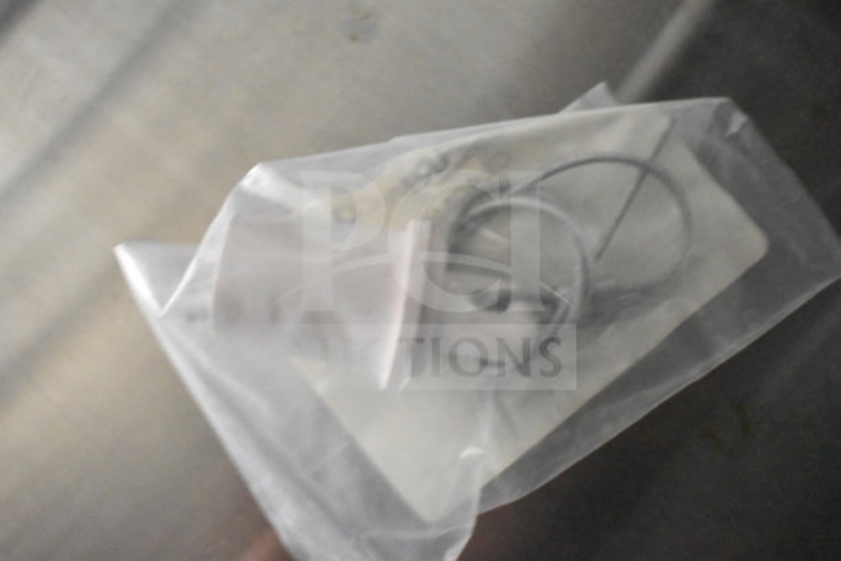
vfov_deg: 36.9
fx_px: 841
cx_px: 420
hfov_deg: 53.1
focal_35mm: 36
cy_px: 280
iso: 14400
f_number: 3.8
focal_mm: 24
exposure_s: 1/40
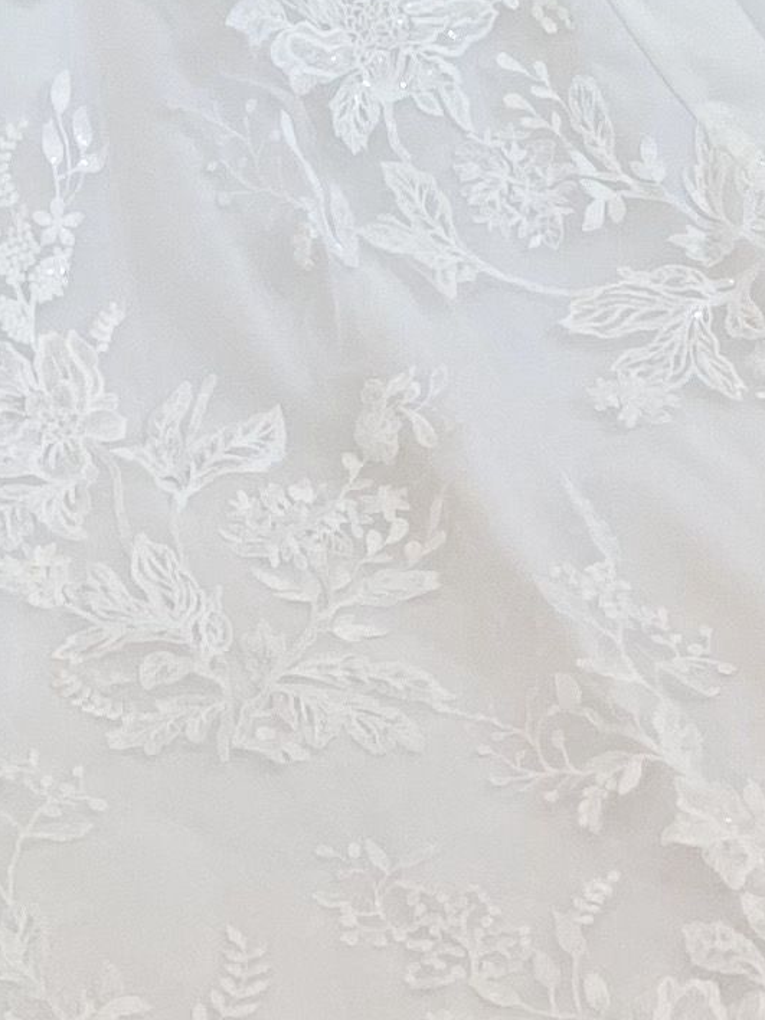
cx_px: -17
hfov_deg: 9.9
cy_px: -1101
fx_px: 4361
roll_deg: +1.9
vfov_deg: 11.8
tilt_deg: -11.1
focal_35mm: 148
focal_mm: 4.25
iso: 50
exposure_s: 1/122
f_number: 1.8
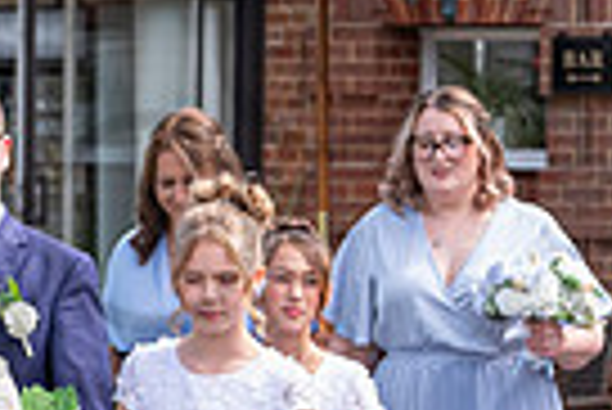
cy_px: 345
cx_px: 189
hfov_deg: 6.4
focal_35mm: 319
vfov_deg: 4.3
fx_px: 5429
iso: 200
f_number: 3.6
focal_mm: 50
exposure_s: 1/640
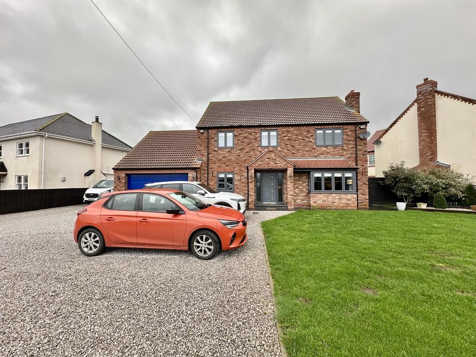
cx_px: 238
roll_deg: +0.2
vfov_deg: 85.7
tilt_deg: +1.3
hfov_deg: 102.1
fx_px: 193
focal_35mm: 14
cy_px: 178
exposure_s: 1/285
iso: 40
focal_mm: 2.22
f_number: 2.2
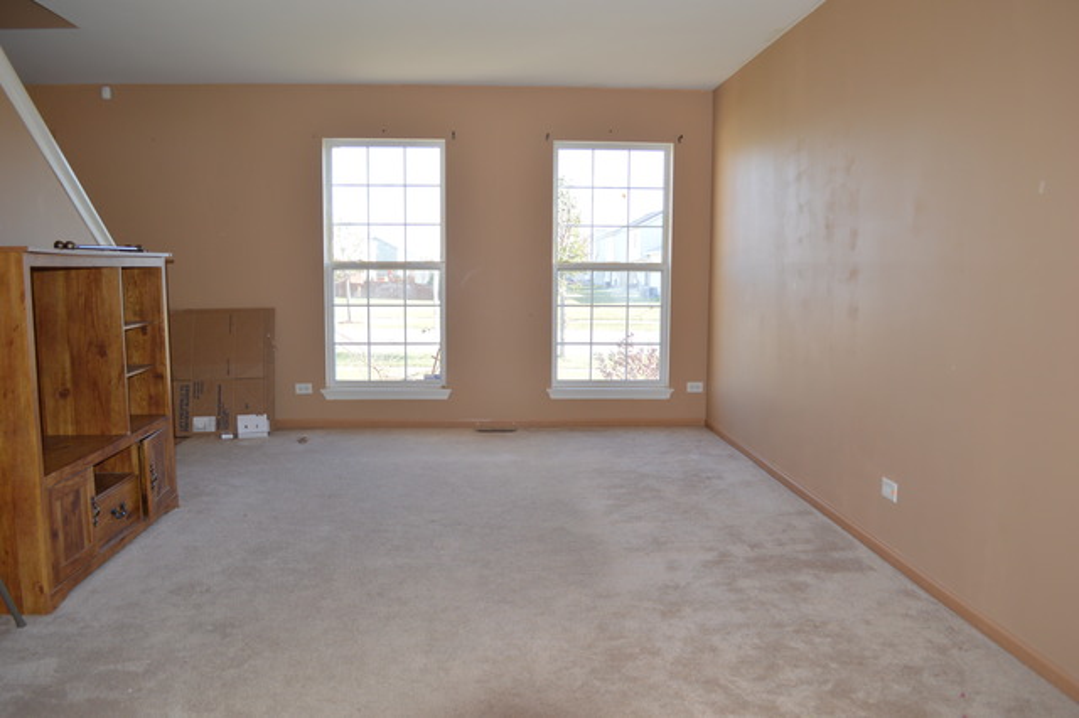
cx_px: 540
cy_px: 359
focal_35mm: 27
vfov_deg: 47.9
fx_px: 809
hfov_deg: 67.4
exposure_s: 1/125
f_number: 4
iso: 220
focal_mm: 18
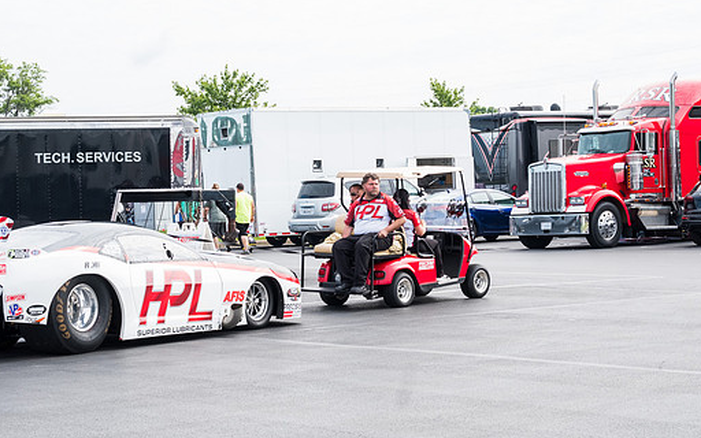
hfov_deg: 23.0
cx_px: 337
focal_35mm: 90
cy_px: 257
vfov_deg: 14.5
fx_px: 1719
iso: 400
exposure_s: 1/200
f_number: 9
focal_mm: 52
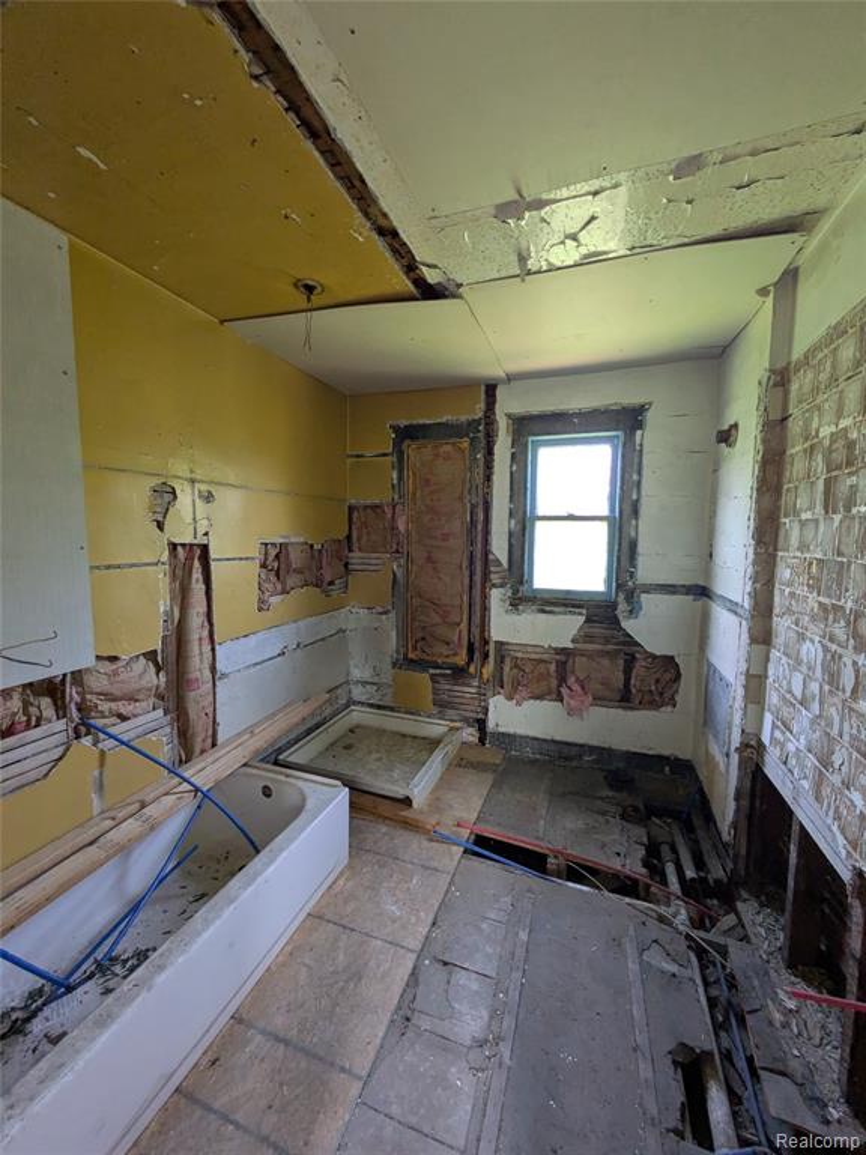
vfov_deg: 102.1
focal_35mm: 14
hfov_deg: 85.7
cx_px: 433
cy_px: 578
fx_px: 467
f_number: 2.2
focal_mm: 1.83
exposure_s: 1/60
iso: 232
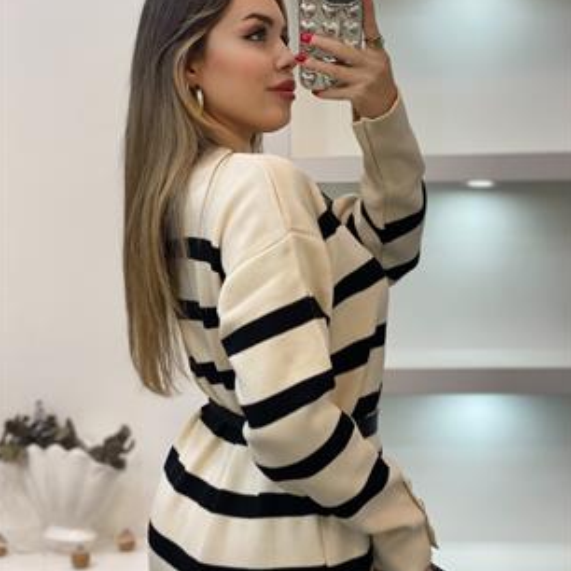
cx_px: 284
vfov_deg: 27.7
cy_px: 255
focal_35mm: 62
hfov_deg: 27.7
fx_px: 1157
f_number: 2
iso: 80
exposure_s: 1/100
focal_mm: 6
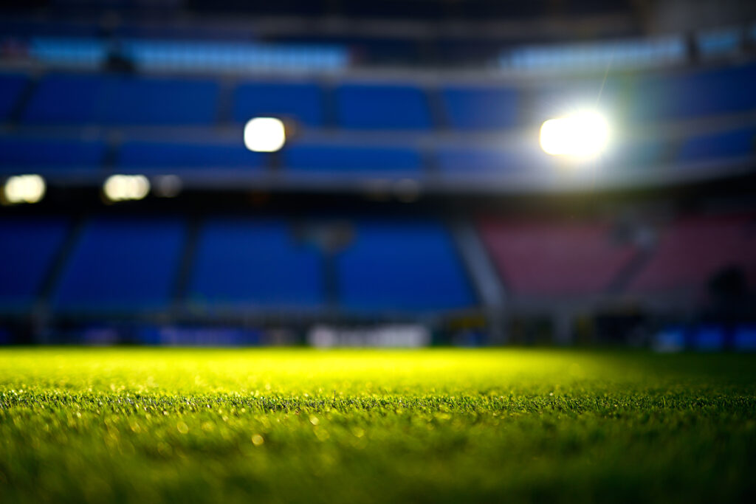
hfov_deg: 39.6
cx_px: 378
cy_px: 252
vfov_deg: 27.0
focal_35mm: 50
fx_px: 1050
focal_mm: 50
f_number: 1.4
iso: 90
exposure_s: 1/800
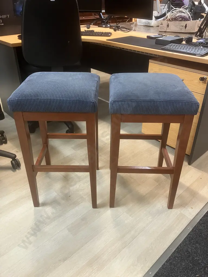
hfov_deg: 49.7
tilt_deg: -30.3
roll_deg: -0.8
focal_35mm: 28
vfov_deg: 63.4
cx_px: 104
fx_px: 224
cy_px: 138
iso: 320
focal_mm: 3.99
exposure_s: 1/50
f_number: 1.8
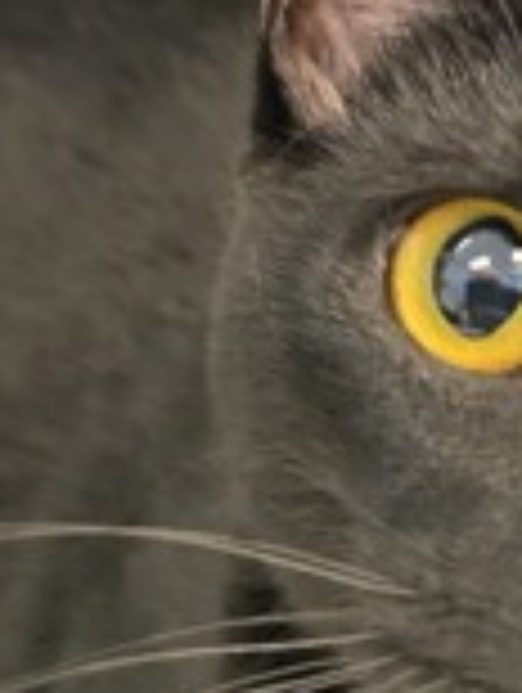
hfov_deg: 20.8
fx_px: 1363
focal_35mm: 68
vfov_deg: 28.5
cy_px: 284
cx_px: 547
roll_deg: -1.2
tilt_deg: -11.2
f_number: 1.8
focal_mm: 4.25
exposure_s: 1/60
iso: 500
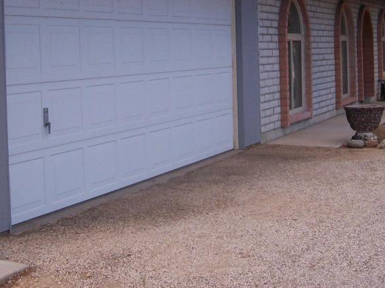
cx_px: 162
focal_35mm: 66
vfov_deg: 22.0
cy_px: 56
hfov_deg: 29.3
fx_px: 734
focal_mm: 6
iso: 80
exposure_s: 1/436
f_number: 2.7
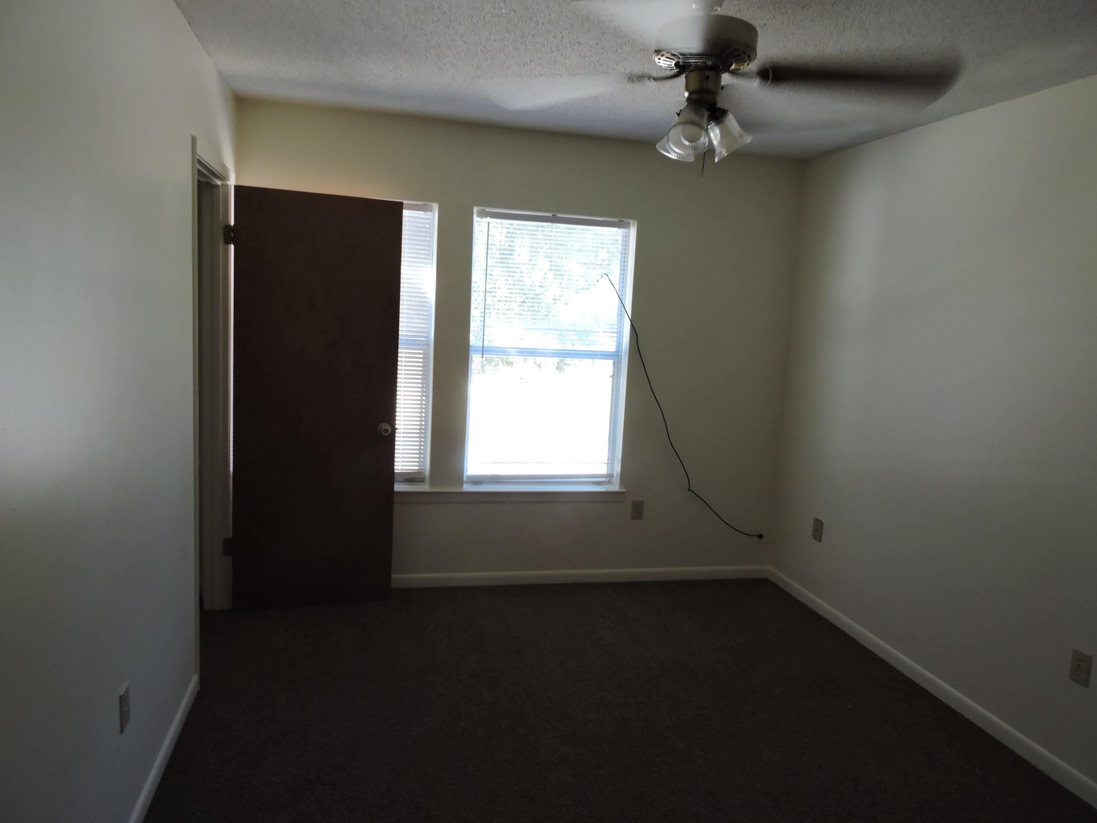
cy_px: 412
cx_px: 548
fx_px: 761
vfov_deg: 56.8
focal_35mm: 24
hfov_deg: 71.6
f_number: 3.3
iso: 320
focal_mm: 4.3
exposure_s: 1/30
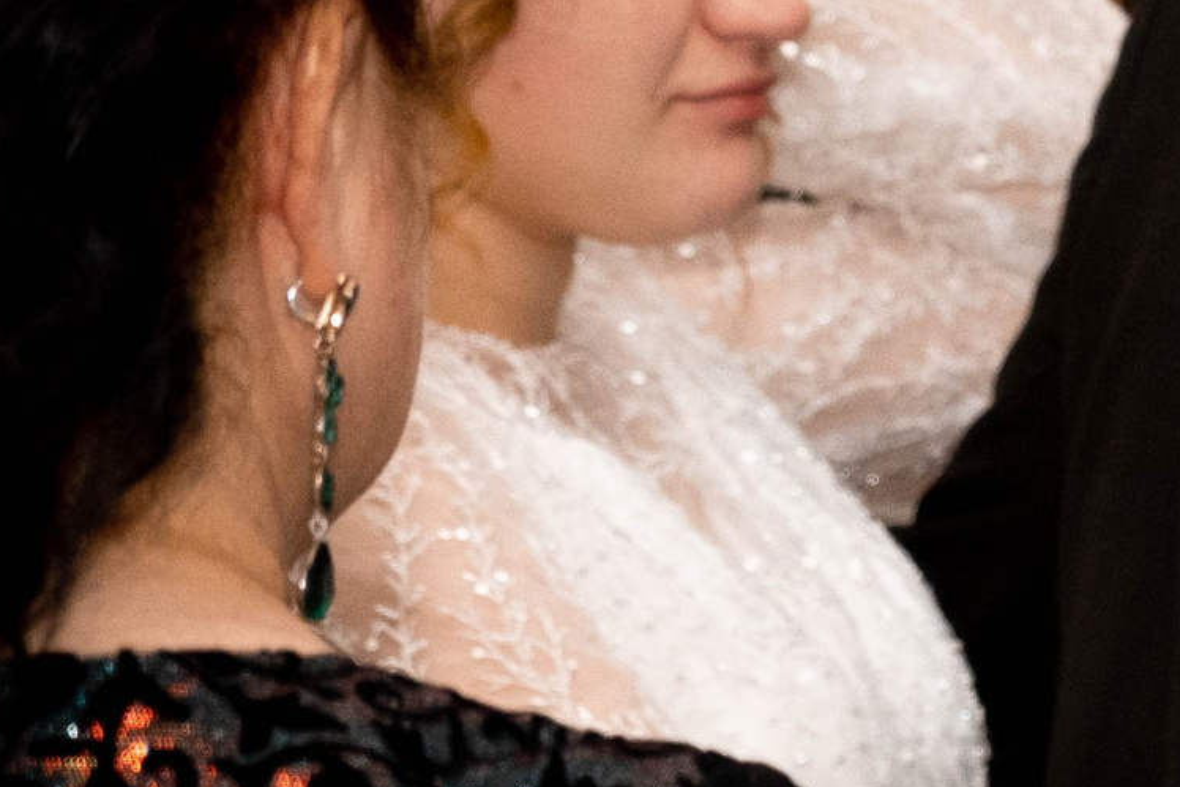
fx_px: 9310
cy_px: 146
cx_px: 1802
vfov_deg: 4.8
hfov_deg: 7.1
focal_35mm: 284
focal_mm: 55
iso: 1600
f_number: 4
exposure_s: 1/160
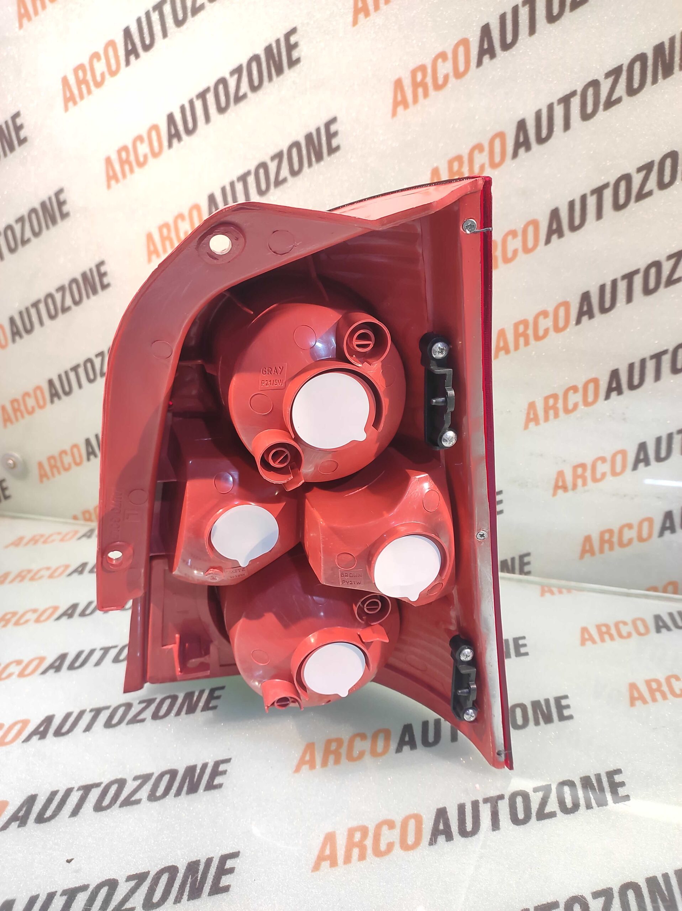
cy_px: 456
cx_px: 341
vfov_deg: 91.1
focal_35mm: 17
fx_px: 447
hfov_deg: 74.7
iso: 370
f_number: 1.79
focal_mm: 4.74
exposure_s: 1/33
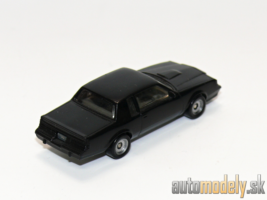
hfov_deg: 13.5
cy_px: 100
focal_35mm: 146
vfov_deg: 10.2
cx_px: 134
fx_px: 1126
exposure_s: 1/30
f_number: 4
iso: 100
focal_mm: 17.4
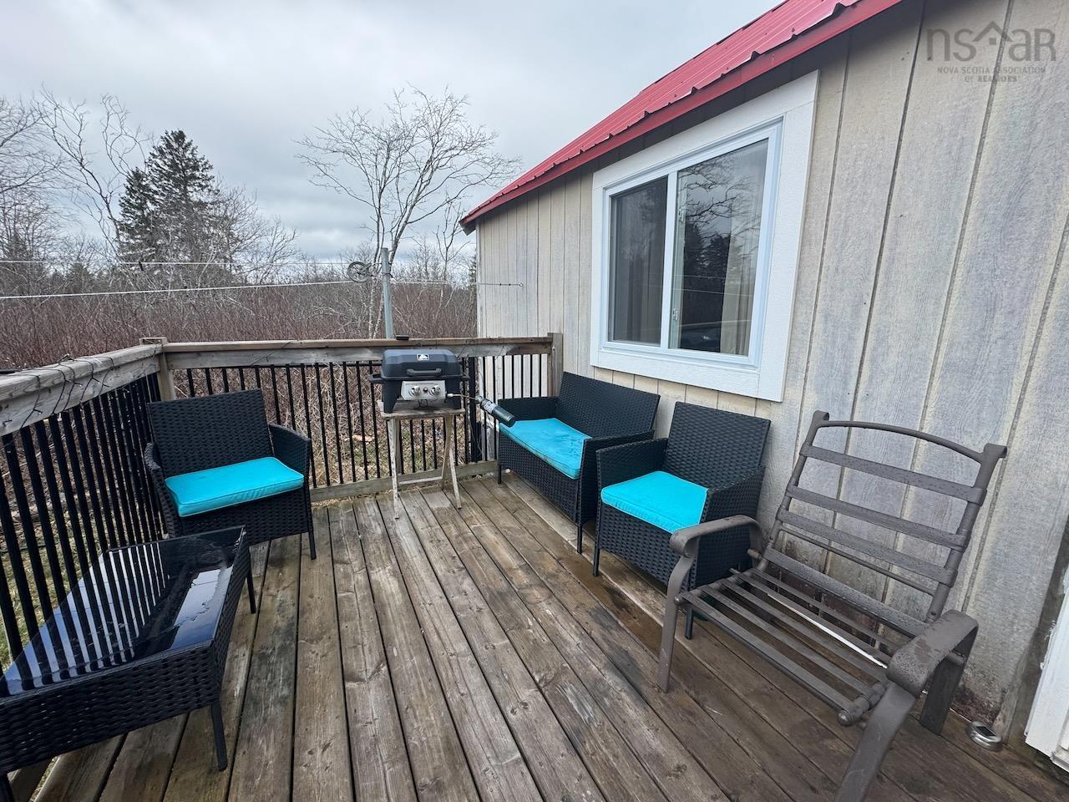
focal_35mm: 14
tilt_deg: -11.5
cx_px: 534
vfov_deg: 85.7
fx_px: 432
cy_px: 401
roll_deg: -0.6
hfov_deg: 102.1
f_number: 2.2
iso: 40
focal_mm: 2.22
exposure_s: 1/713
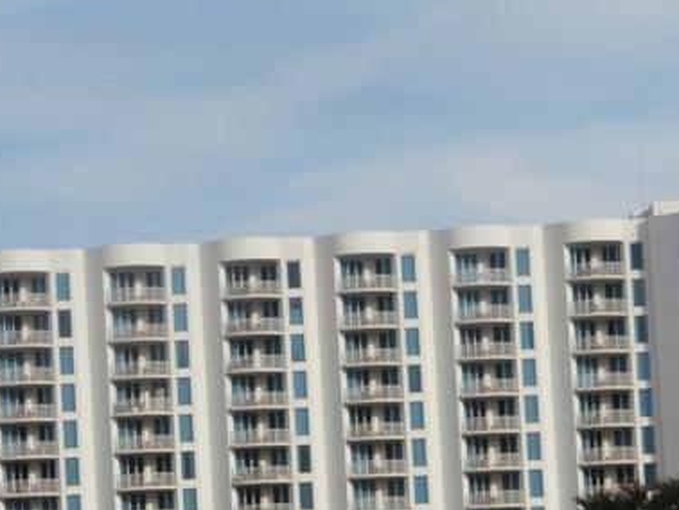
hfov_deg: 10.6
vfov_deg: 8.0
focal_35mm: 186
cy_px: 359
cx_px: 375
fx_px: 3651
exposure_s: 1/500
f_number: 5.4
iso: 100
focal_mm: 19.54
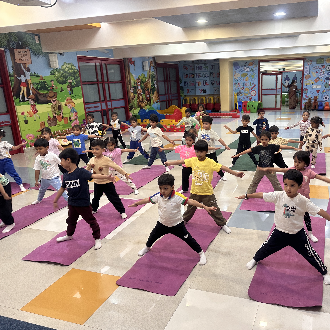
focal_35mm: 29
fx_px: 313
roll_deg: +1.7
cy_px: 169
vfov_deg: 55.6
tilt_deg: -15.5
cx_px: 214
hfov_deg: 54.7
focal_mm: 6.86
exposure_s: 1/50
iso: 160
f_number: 1.78
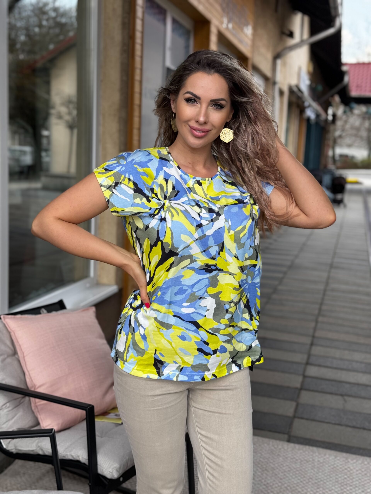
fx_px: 686
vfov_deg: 39.7
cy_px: 247
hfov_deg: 30.3
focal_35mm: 48
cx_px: 186
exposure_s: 1/568
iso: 64
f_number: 1.78
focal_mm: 6.76
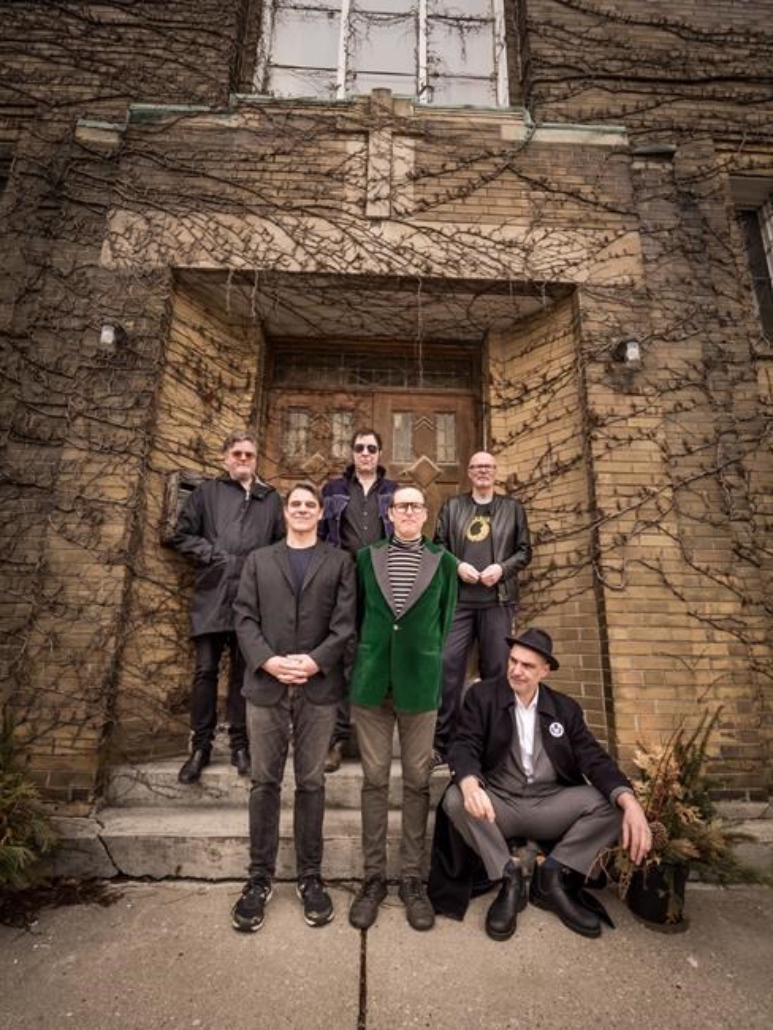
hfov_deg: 78.1
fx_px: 476
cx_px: 386
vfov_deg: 94.5
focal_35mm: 16
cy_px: 515
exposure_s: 1/125
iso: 200
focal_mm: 8
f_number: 8
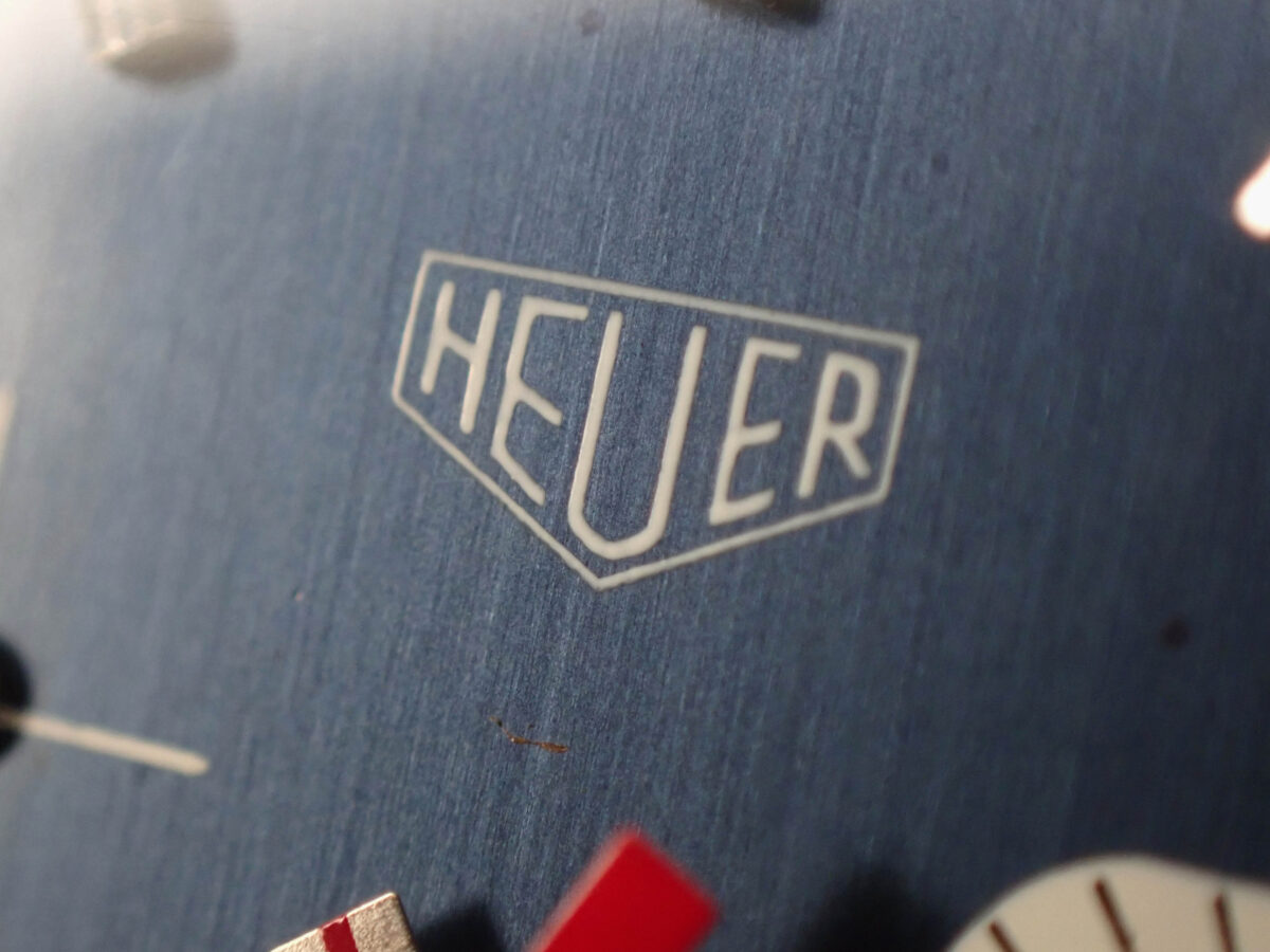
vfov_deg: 14.8
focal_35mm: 100
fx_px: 3669
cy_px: 476
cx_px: 635
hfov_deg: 19.6
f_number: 4.9
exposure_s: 1/100
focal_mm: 18
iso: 1000
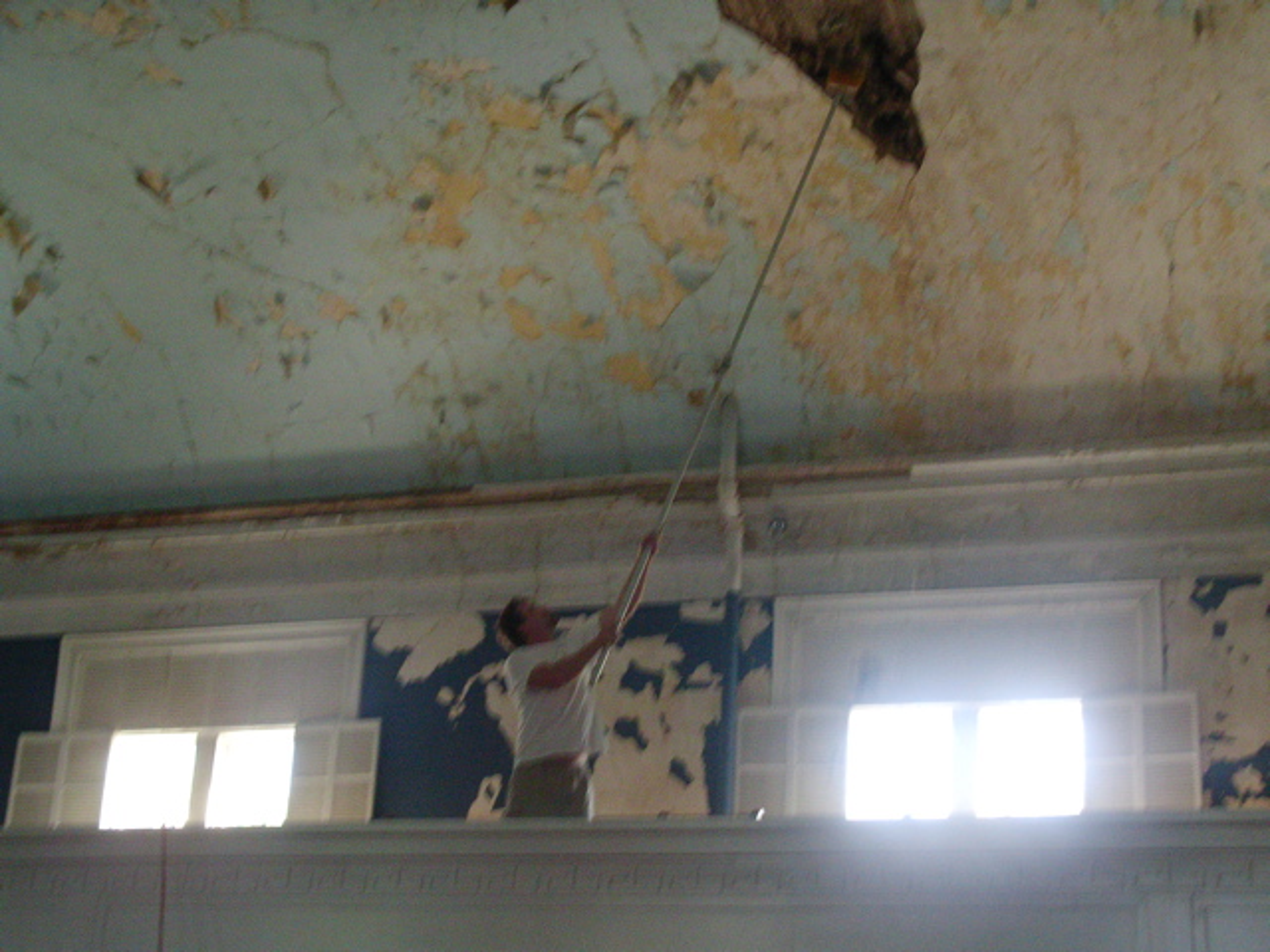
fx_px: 2201
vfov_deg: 24.4
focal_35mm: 60
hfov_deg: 32.2
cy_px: 476
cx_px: 635
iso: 200
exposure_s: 1/40
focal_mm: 9.2
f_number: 3.7
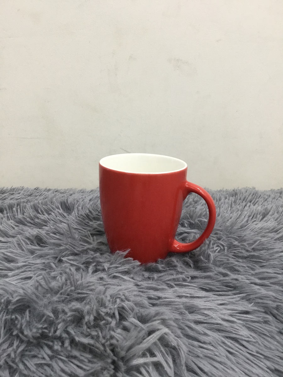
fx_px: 338
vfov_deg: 58.4
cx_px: 142
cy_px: 188
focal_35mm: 31
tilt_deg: -16.4
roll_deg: +0.4
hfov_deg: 45.4
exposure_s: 1/33
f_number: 2.4
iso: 125
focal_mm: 3.3
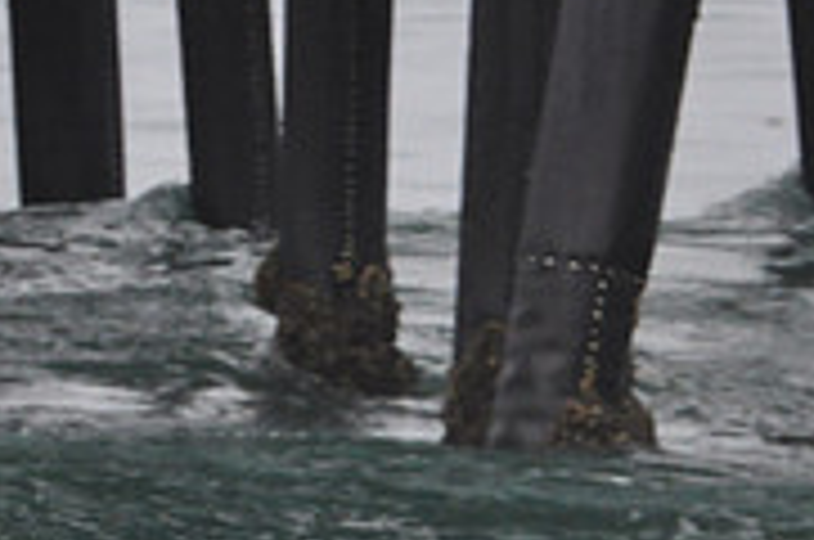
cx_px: 468
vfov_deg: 0.5
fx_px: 59587
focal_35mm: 2640
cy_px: 803
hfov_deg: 0.8
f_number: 18
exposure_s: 1/640
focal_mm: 550
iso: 1250
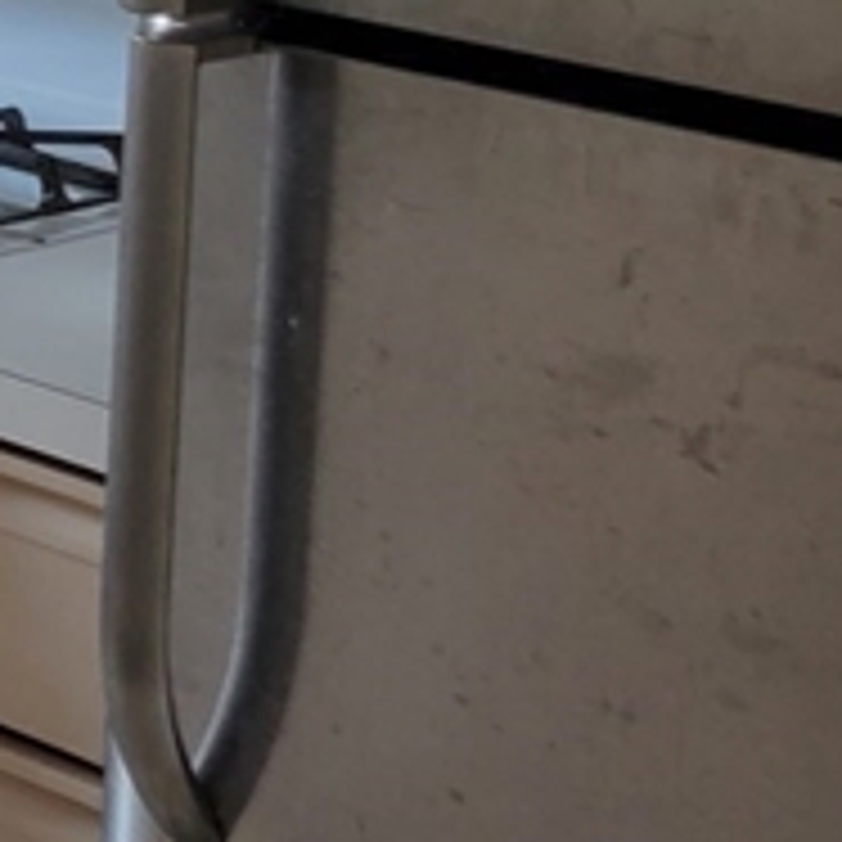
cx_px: -1400
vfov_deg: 13.1
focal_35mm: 126
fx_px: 3467
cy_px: -414
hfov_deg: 10.9
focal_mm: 5.4
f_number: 1.8
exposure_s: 1/119
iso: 80
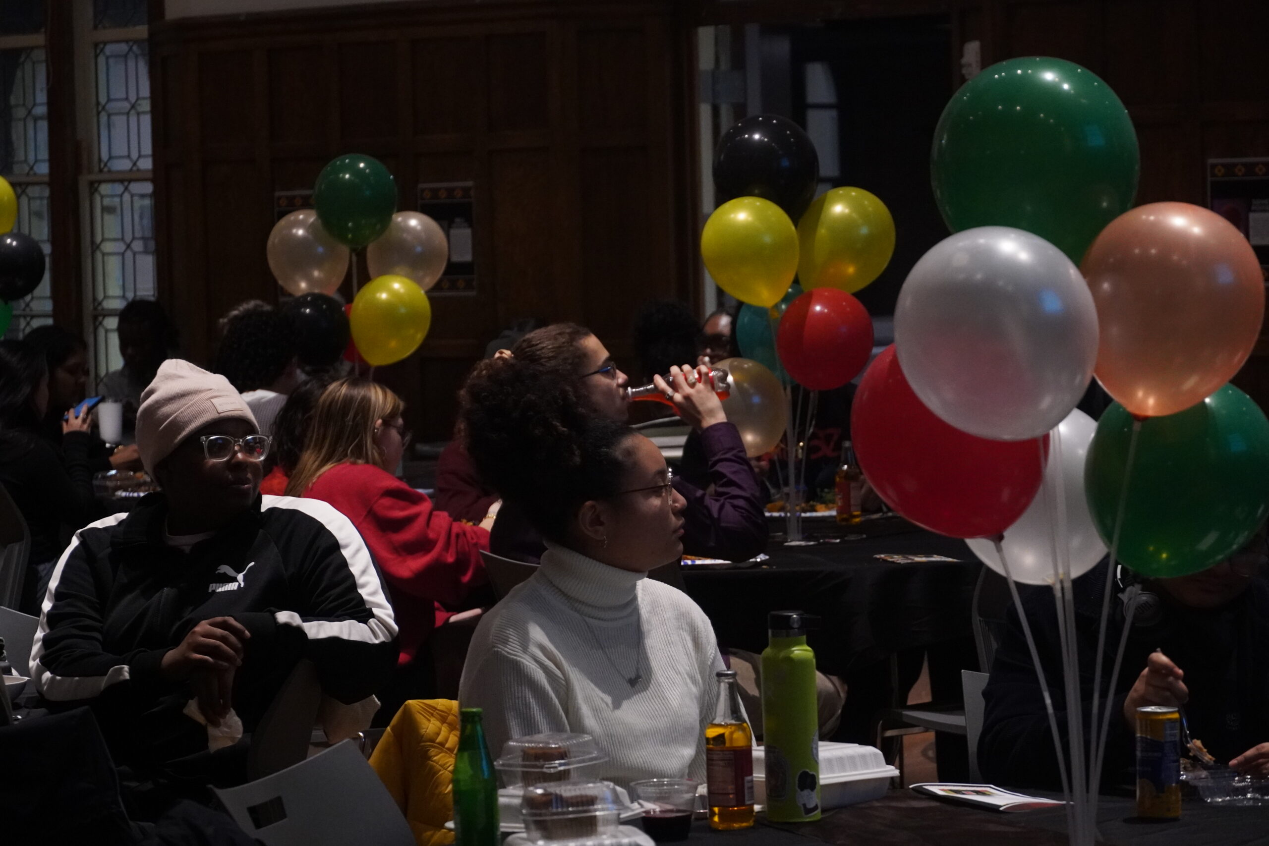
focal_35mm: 112
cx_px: 634
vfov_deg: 12.2
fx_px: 3966
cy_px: 423
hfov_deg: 18.2
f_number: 5.6
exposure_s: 1/60
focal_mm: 75
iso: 3200
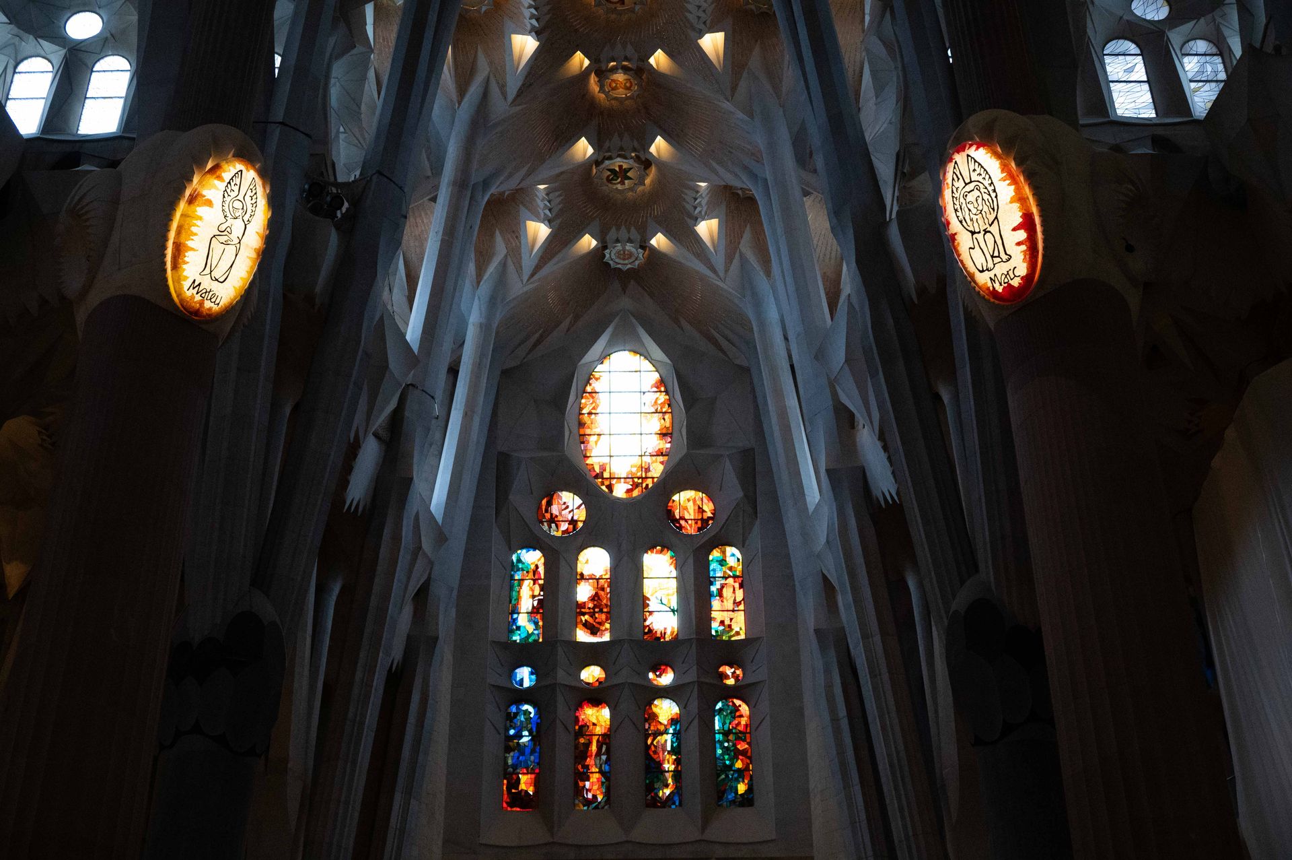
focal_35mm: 53
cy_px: 430
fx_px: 1901
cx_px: 646
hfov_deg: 37.5
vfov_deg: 25.5
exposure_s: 1/250
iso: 8000
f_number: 5.6
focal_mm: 53
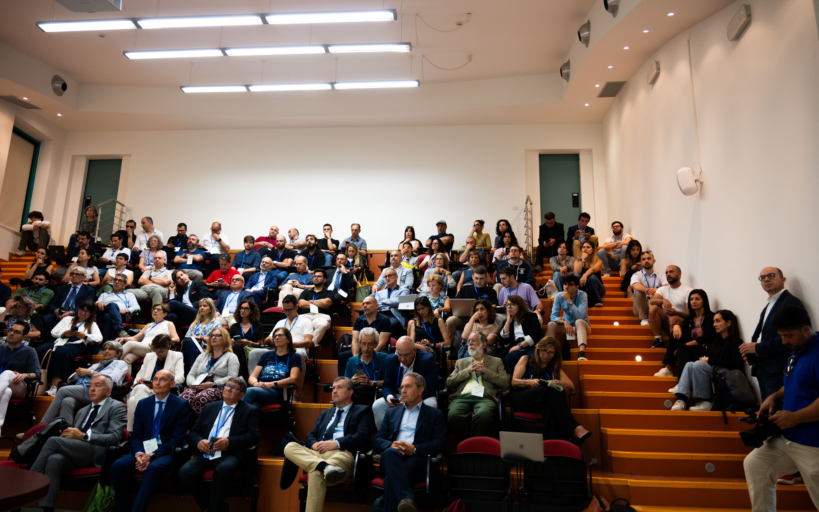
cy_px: 255
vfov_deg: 43.2
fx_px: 647
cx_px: 409
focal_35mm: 29
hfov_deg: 64.6
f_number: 4
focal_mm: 28
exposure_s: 1/80
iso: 1250
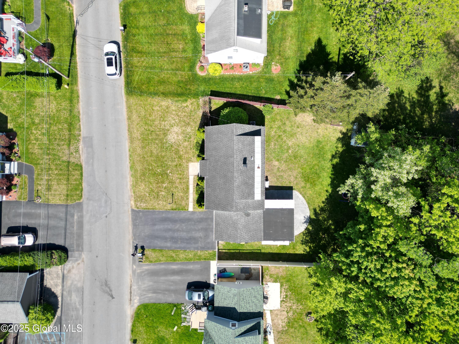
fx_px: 318
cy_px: 172
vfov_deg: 56.8
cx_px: 230
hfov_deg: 71.6
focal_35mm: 24
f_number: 1.7
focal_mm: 6.72
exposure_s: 1/1600
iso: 110
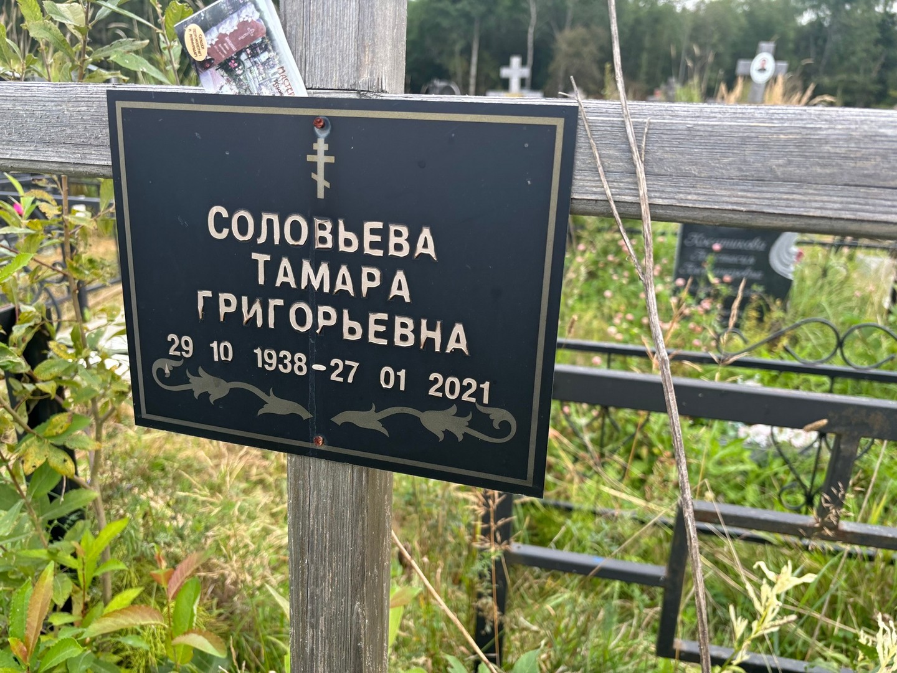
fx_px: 674
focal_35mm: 26
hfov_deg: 67.3
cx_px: 448
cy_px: 336
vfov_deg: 53.1
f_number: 1.6
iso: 50
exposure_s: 1/268
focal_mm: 5.96
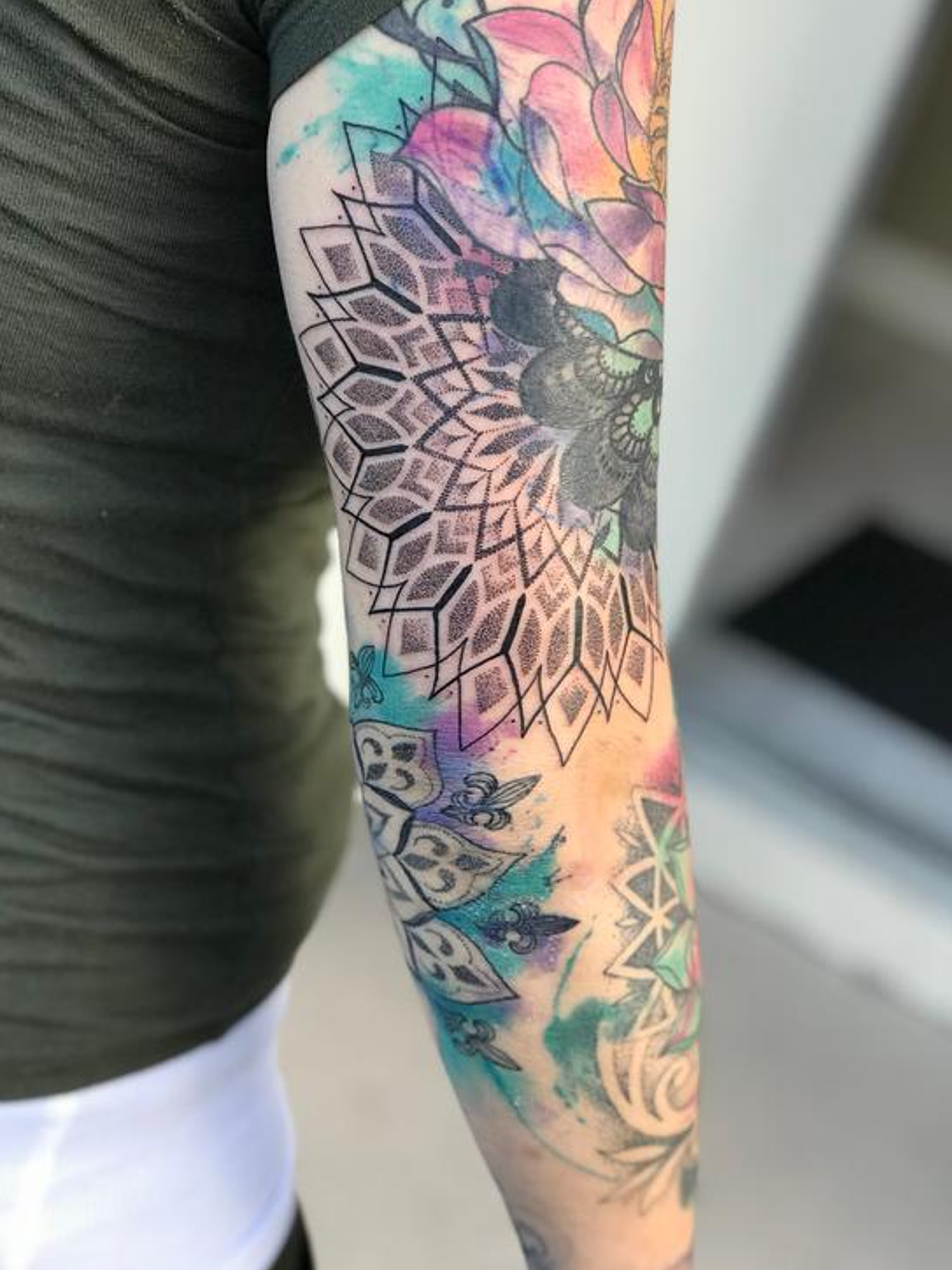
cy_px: 584
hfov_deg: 23.3
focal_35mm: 63
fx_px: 2310
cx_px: 496
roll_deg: -18.4
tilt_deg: -25.0
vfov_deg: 30.7
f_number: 2.8
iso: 50
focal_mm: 6.6
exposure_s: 1/120
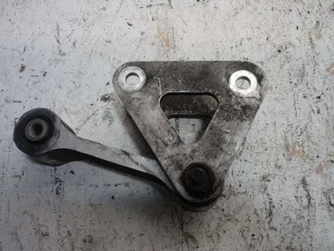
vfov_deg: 42.9
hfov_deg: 55.4
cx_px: 167
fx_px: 318
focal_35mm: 33
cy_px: 126
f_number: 2.8
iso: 125
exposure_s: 1/30
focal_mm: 5.5
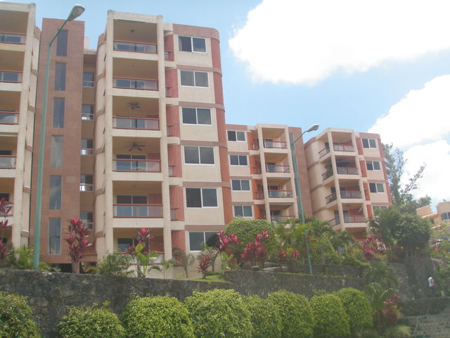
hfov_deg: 49.0
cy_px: 169
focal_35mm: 38
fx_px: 494
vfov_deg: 37.7
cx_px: 225
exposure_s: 1/640
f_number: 3.5
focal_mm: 6.7
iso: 80
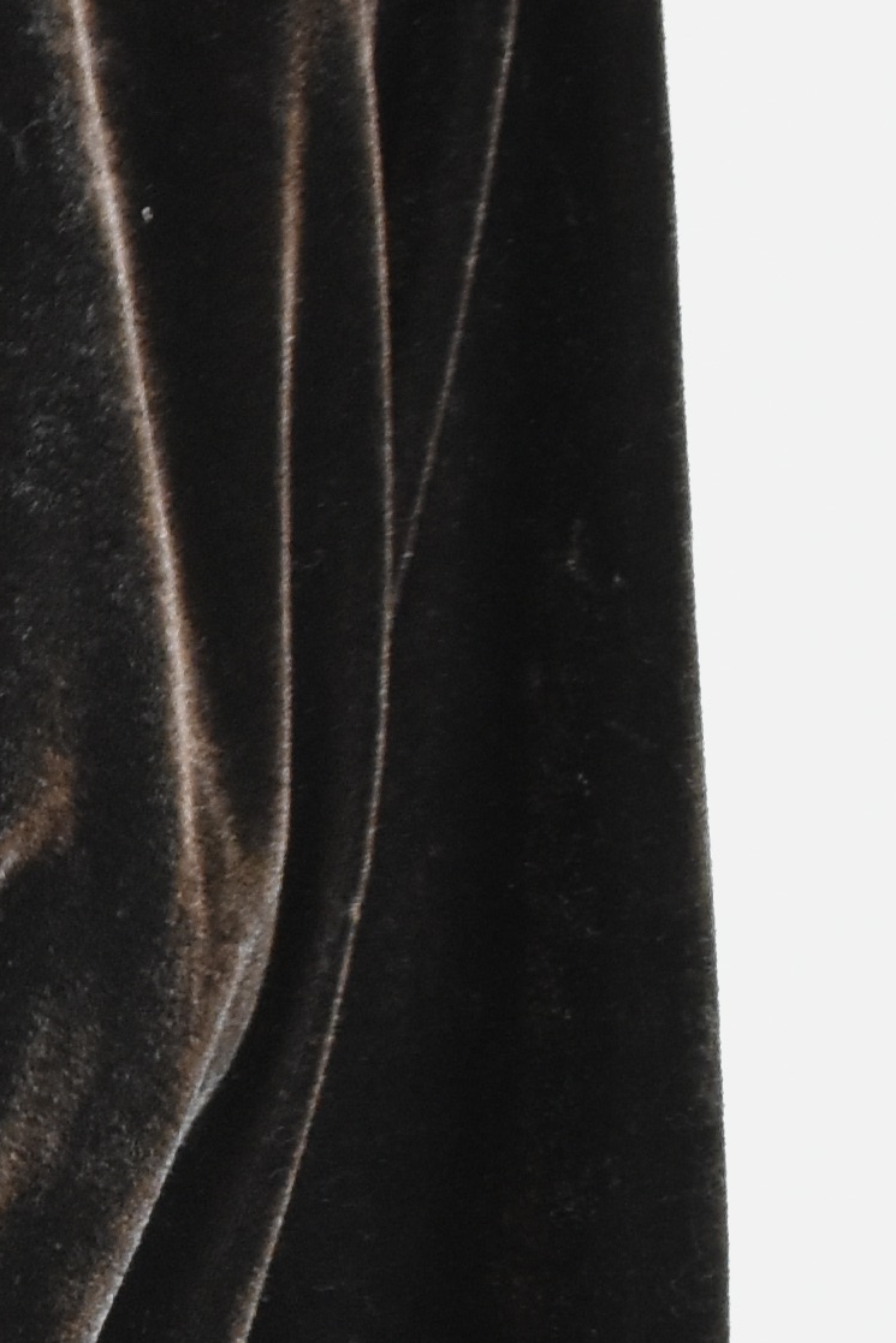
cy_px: 1504
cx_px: -1310
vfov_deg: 8.7
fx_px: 8721
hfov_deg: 5.7
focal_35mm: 234
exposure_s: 1/20
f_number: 13
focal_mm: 29
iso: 1600
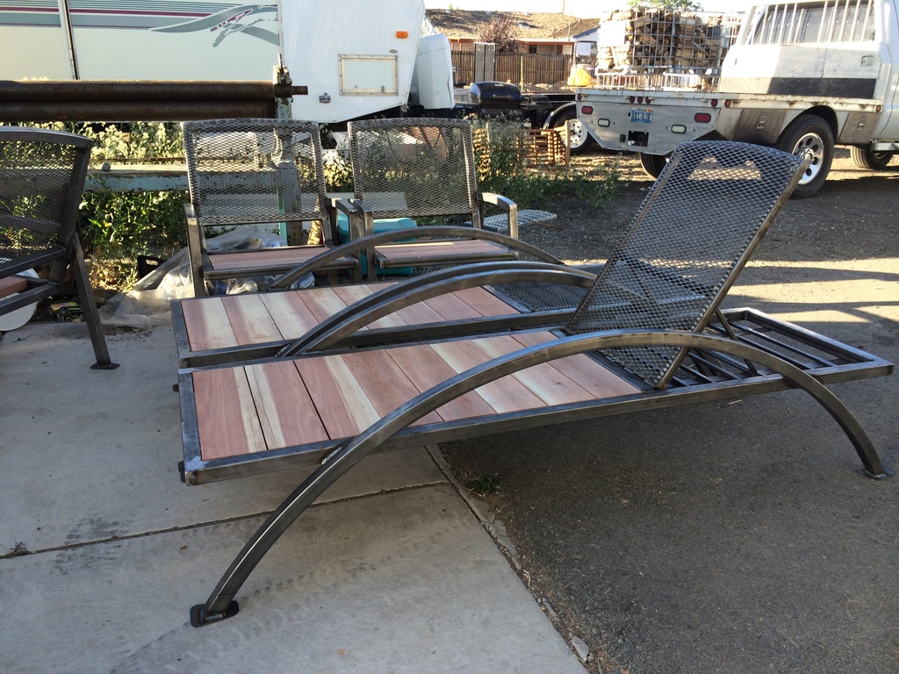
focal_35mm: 30
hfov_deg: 60.0
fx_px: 779
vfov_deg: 46.8
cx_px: 450
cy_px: 337
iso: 32
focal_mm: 4.12
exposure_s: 1/334
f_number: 2.2
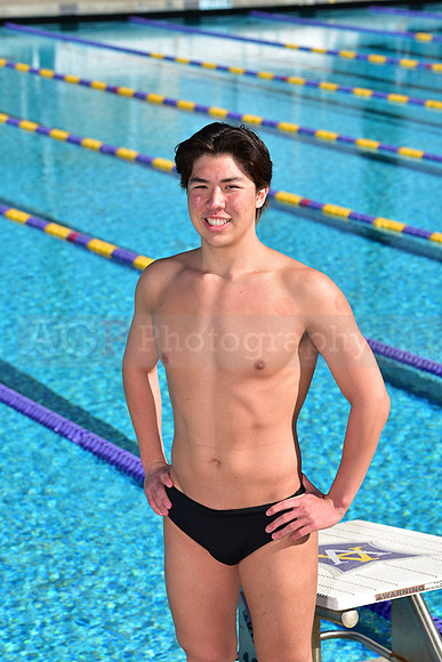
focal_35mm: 105
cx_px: 221
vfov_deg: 19.5
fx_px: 1932
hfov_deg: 13.0
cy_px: 331
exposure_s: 1/250
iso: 64
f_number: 7.1
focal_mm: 105
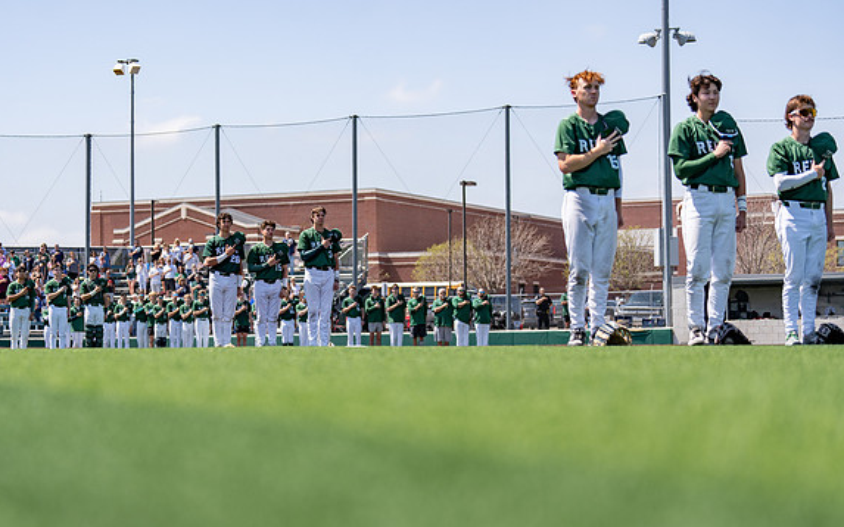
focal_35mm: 85
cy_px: 288
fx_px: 1955
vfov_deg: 15.4
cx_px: 352
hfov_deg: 24.3
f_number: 2.8
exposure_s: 1/2000
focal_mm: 70
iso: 100
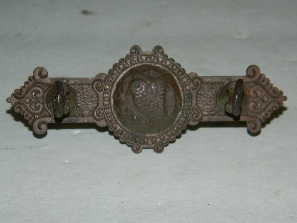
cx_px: 148
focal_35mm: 150
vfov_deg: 9.9
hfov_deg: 13.2
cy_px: 112
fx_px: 1287
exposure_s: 1/60
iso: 200
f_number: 4.9
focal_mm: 27
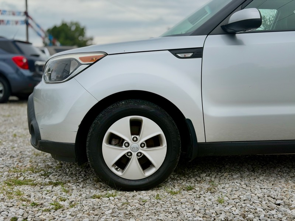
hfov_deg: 39.7
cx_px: 148
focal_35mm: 48
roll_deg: +1.3
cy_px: 110
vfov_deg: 30.3
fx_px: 409
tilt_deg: -4.1
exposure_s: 1/4587
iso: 64
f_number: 1.78
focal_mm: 6.76
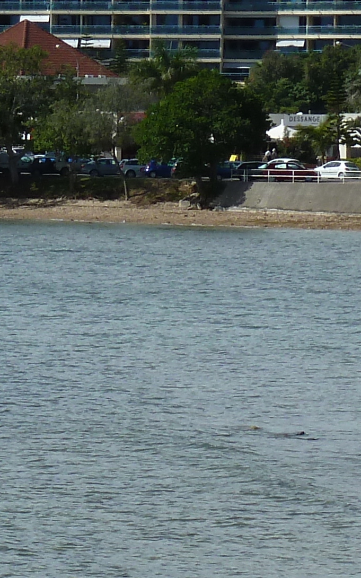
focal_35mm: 280
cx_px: -579
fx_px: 4409
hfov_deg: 4.6
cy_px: 138
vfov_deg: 7.5
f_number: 5.6
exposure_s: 1/400
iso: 80
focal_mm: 11.9
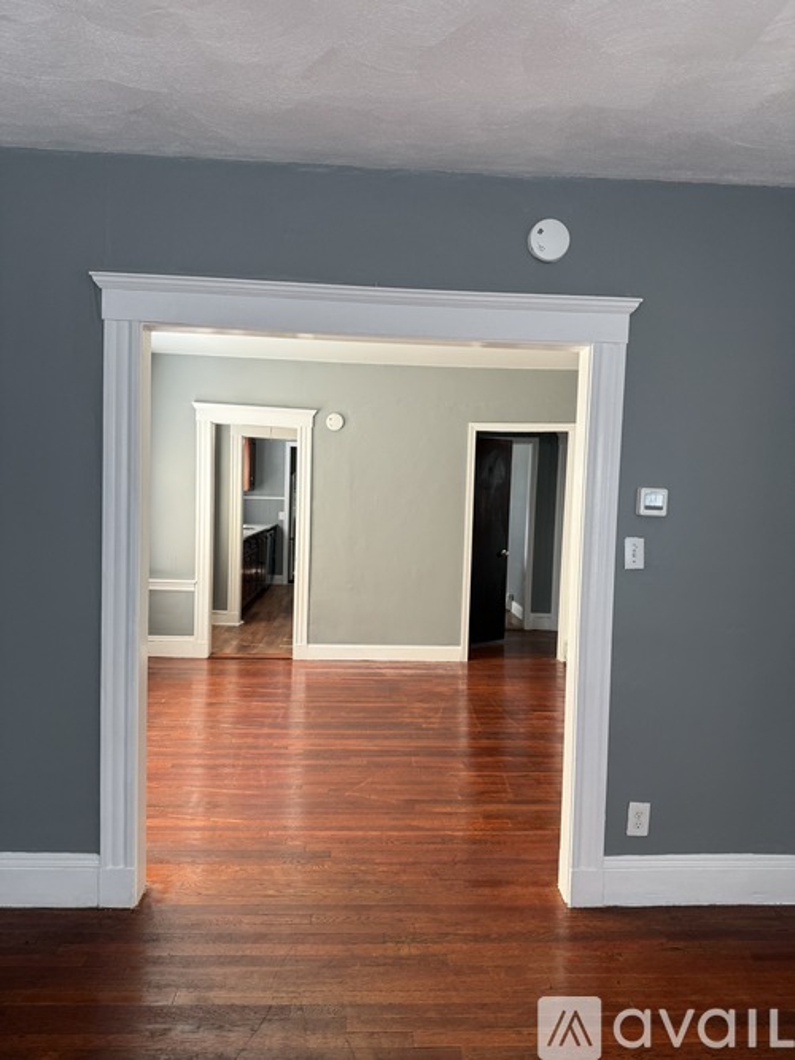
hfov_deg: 56.8
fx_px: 735
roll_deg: -1.3
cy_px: 530
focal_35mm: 24
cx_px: 398
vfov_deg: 71.6
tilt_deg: -2.3
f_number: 1.78
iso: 160
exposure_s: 1/121
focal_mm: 6.76
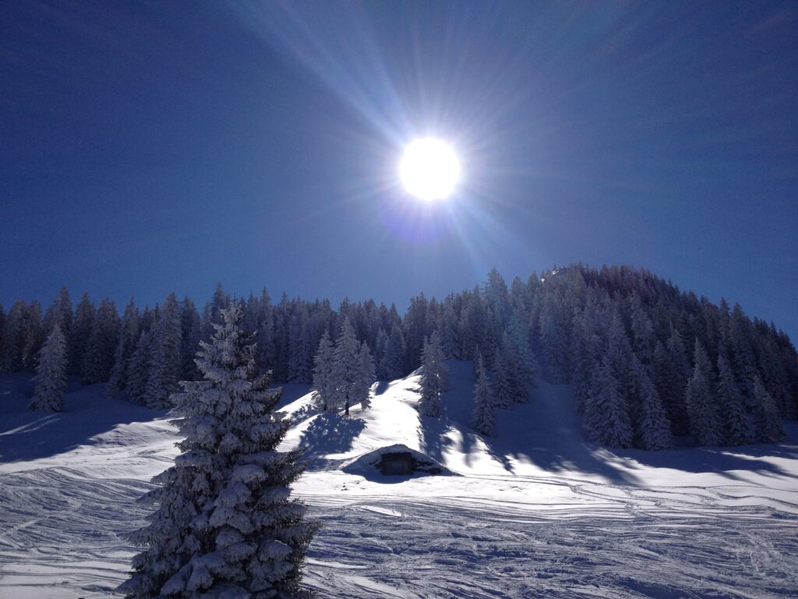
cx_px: 399
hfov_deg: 52.6
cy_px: 300
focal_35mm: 35
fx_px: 807
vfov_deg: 40.7
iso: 50
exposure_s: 1/6944
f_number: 2.4
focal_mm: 4.28
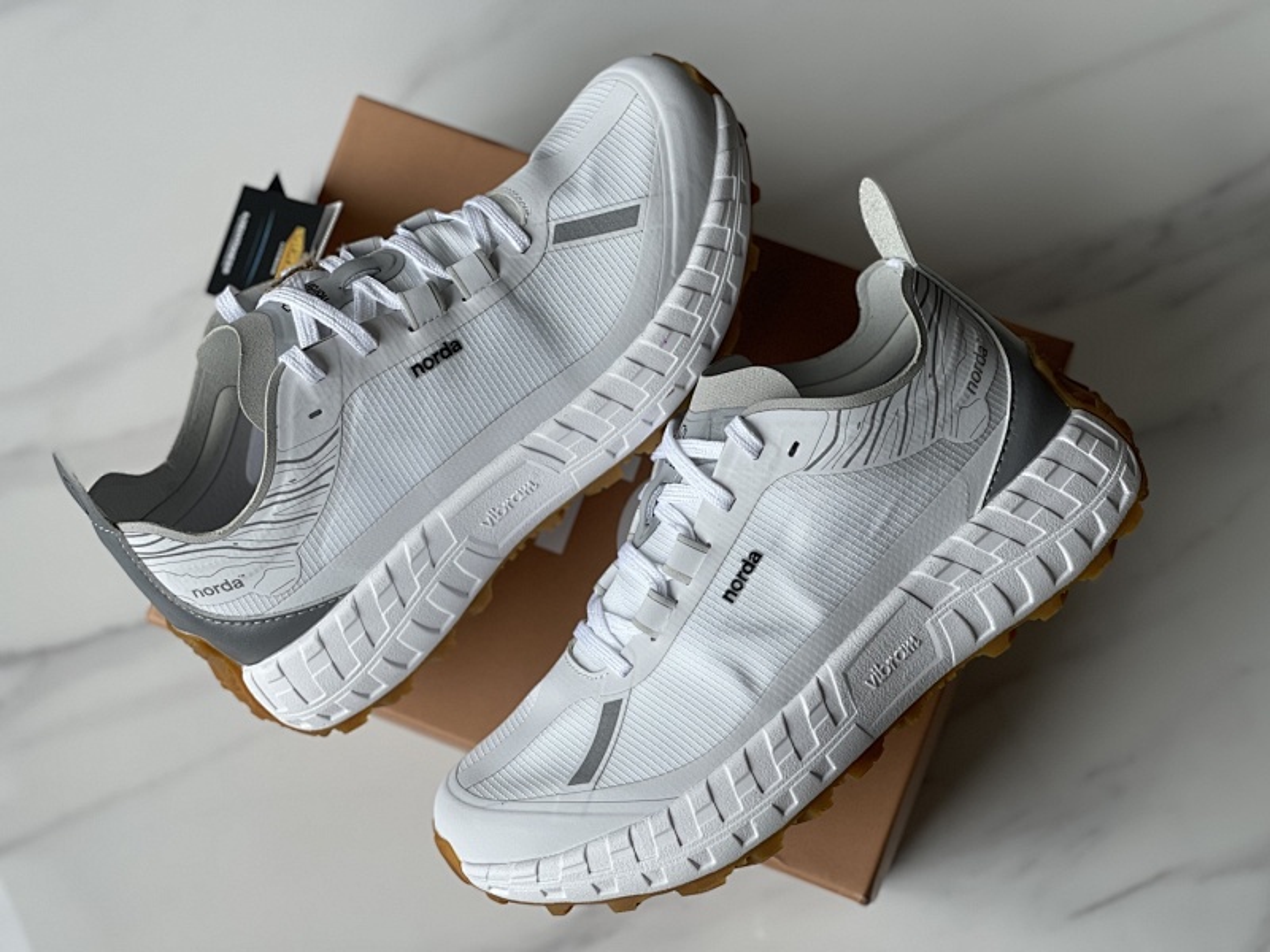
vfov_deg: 22.9
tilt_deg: -78.7
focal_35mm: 64
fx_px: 2348
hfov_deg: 30.3
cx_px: 635
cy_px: 476
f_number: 2.2
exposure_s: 1/159
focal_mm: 7.5
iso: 25
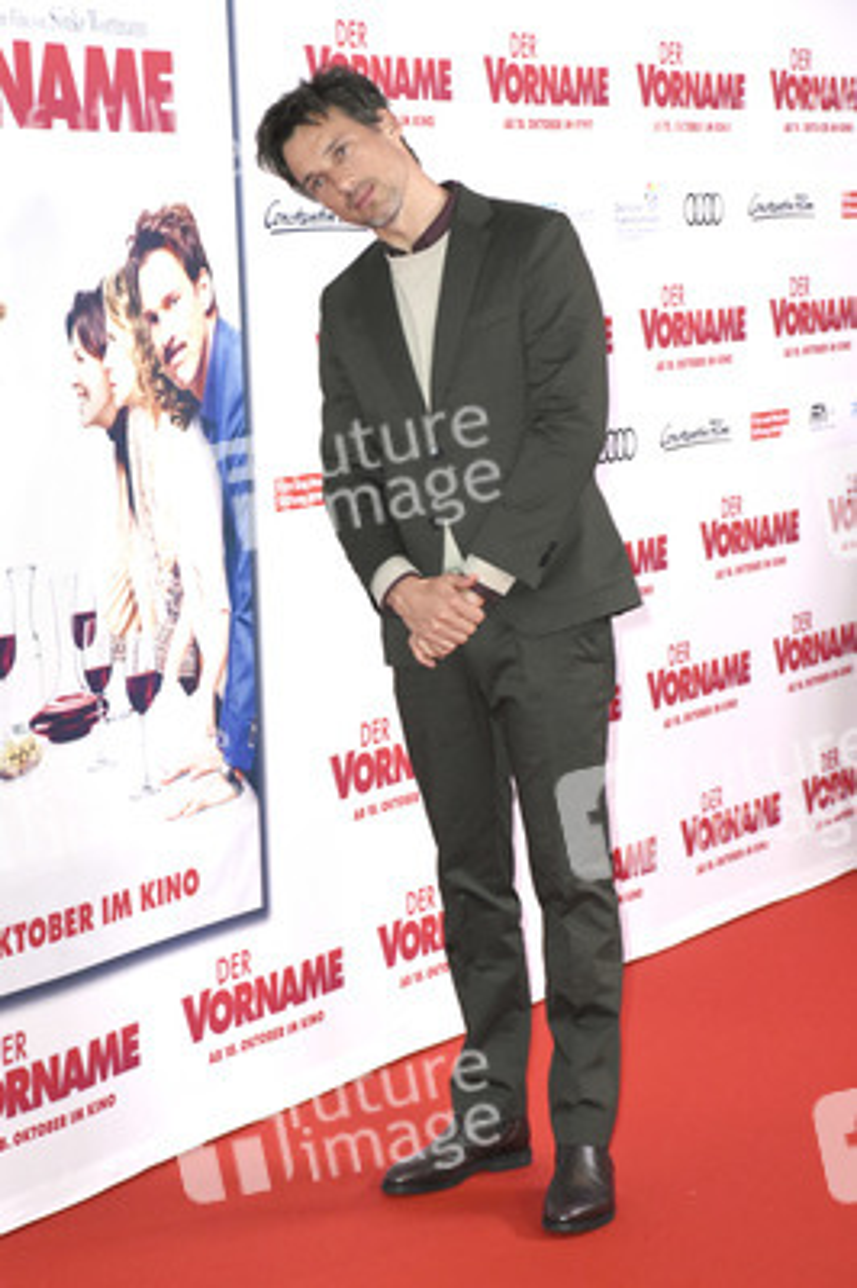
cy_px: 644
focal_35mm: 93
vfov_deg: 21.9
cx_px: 428
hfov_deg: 14.7
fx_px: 3326
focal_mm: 62
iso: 3200
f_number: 6.3
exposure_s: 1/160
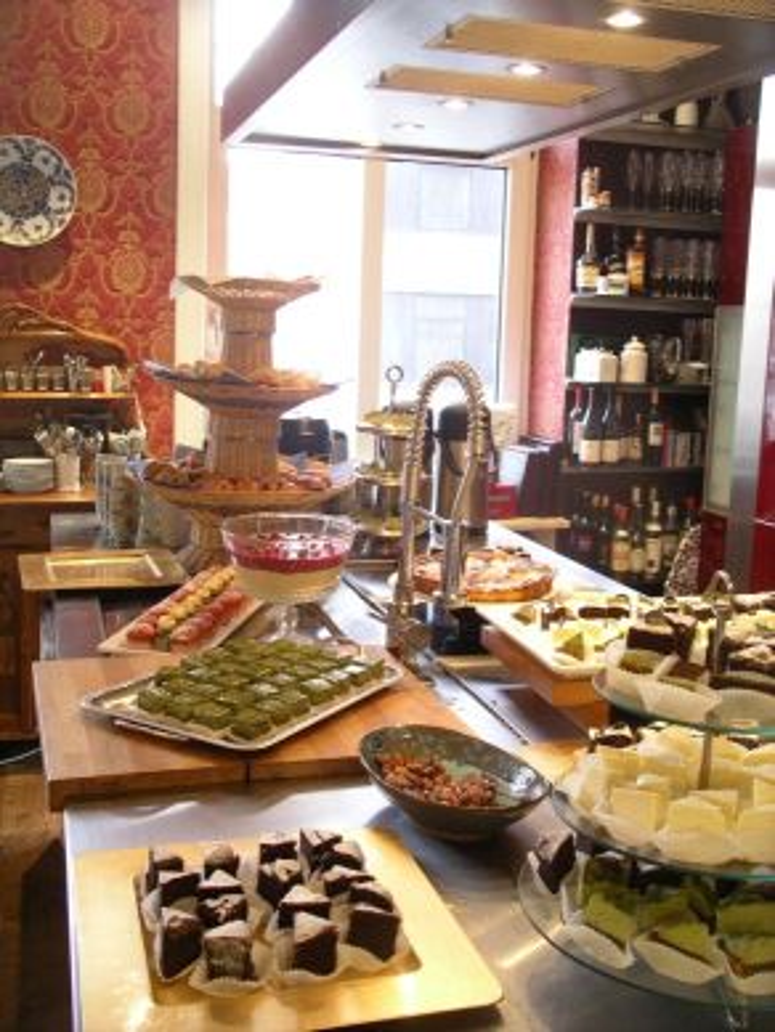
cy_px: 516
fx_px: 1104
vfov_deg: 50.1
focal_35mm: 37
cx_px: 388
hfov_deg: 38.7
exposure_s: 1/16
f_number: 2.8
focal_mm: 7.8
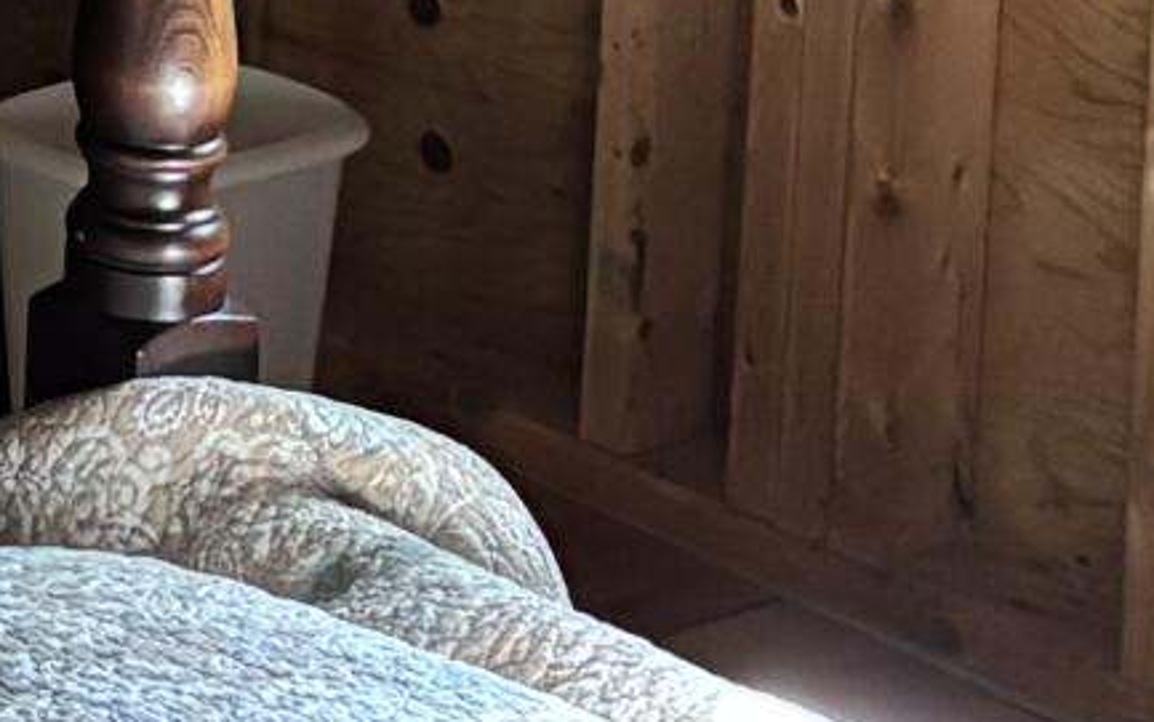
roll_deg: +0.1
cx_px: -1341
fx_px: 6009
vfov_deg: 6.5
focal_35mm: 191
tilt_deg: -9.0
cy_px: -996
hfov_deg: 10.0
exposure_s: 1/30
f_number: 1.6
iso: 640
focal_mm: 5.96
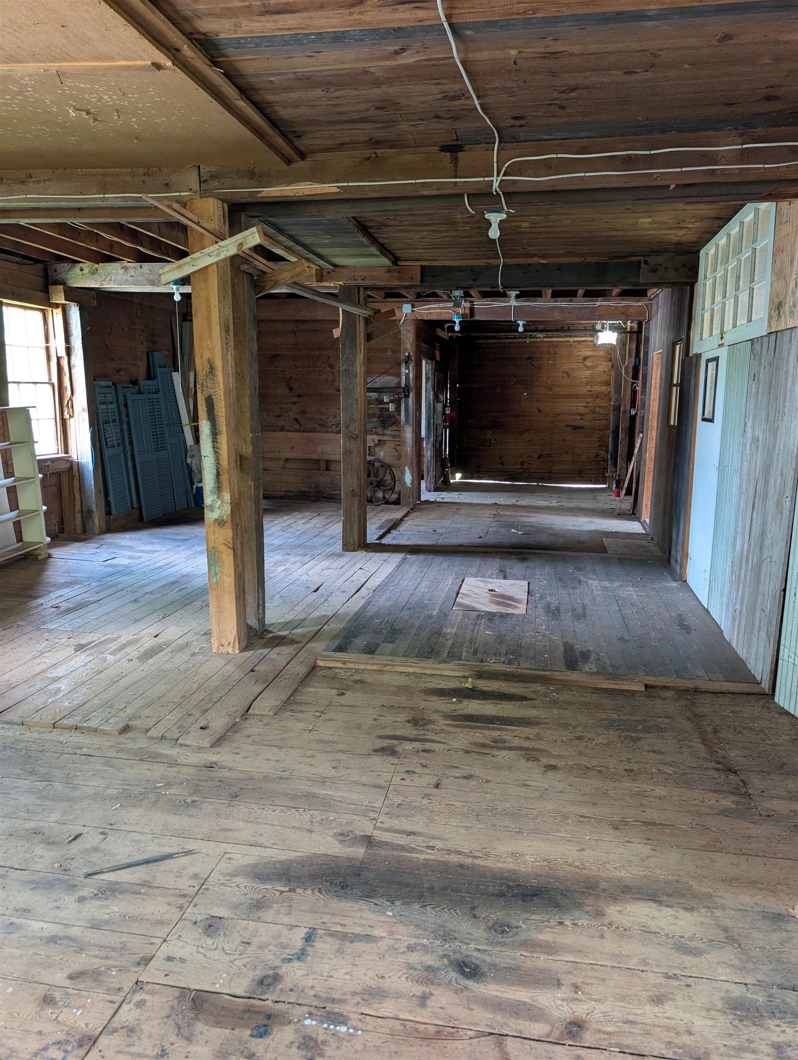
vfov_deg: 71.5
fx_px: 736
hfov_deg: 56.9
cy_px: 530
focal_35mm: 24
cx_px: 399
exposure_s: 1/48.5
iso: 341
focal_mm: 6.9
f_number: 1.68
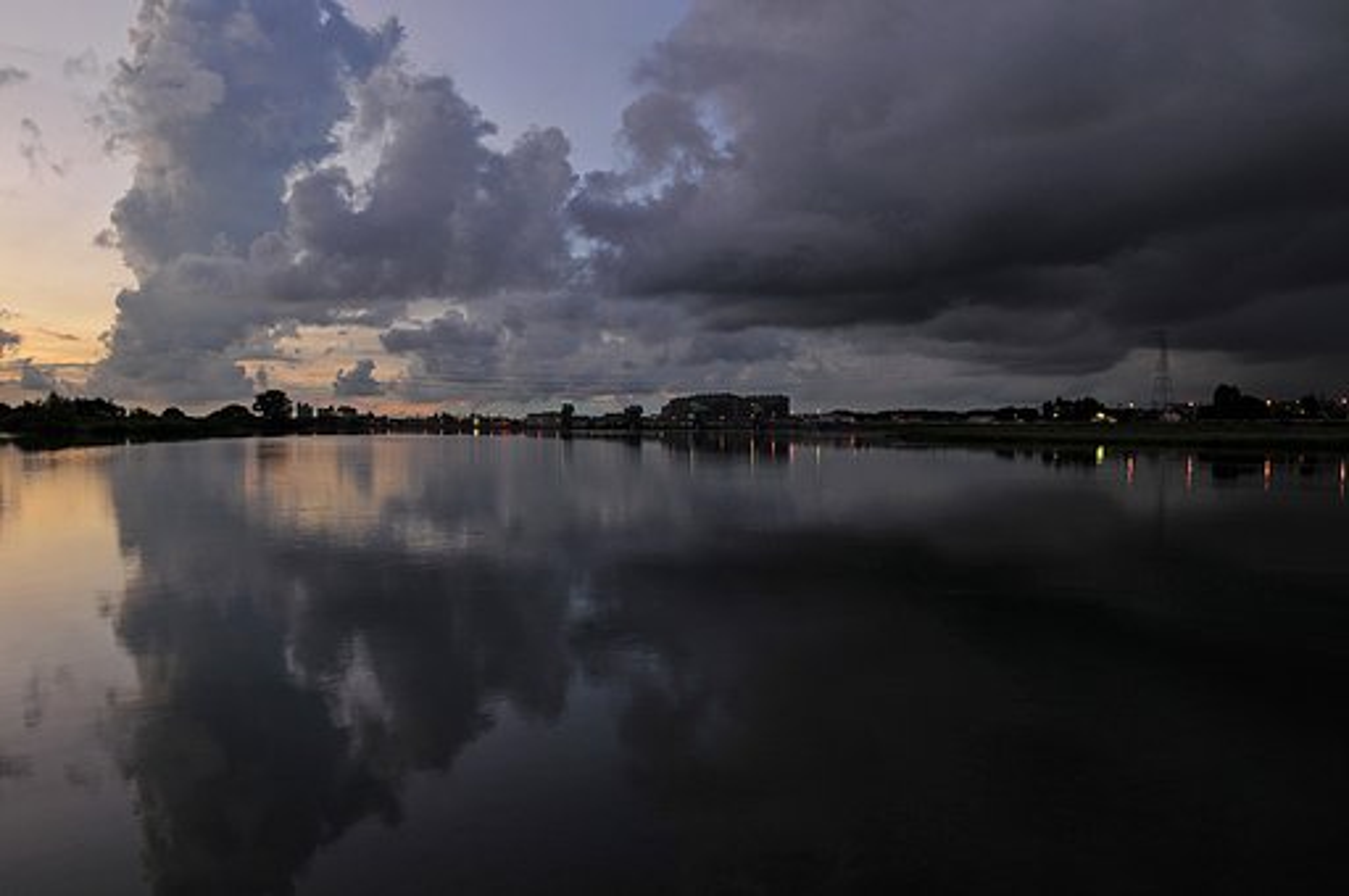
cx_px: 674
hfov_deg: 70.5
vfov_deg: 50.3
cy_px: 448
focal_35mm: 26
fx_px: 954
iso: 200
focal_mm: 17
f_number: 8
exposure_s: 1/5
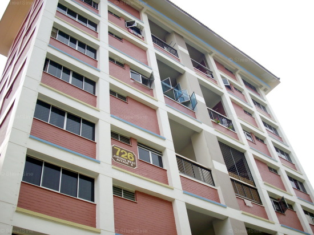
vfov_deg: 38.6
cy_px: 118
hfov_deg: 50.2
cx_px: 157
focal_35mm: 37
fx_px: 335
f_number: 5.6
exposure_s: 1/200
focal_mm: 6.2
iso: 80
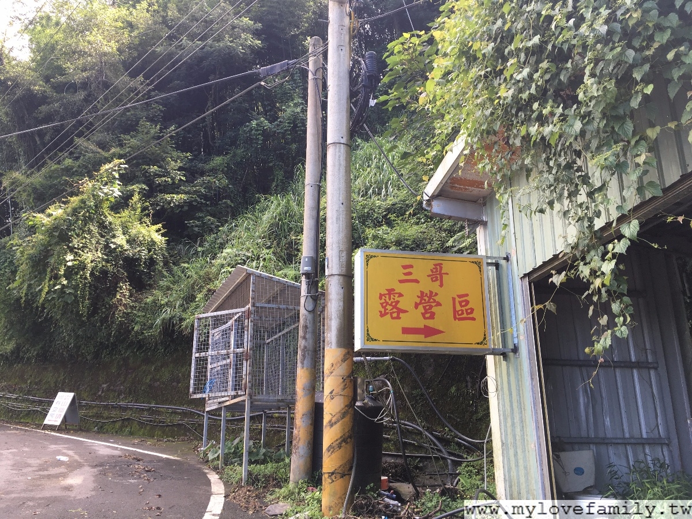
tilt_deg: +17.2
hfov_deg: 61.7
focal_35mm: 29
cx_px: 346
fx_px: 580
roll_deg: -0.3
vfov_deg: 48.2
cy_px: 260
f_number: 2.2
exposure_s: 1/120
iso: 25
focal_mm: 4.15
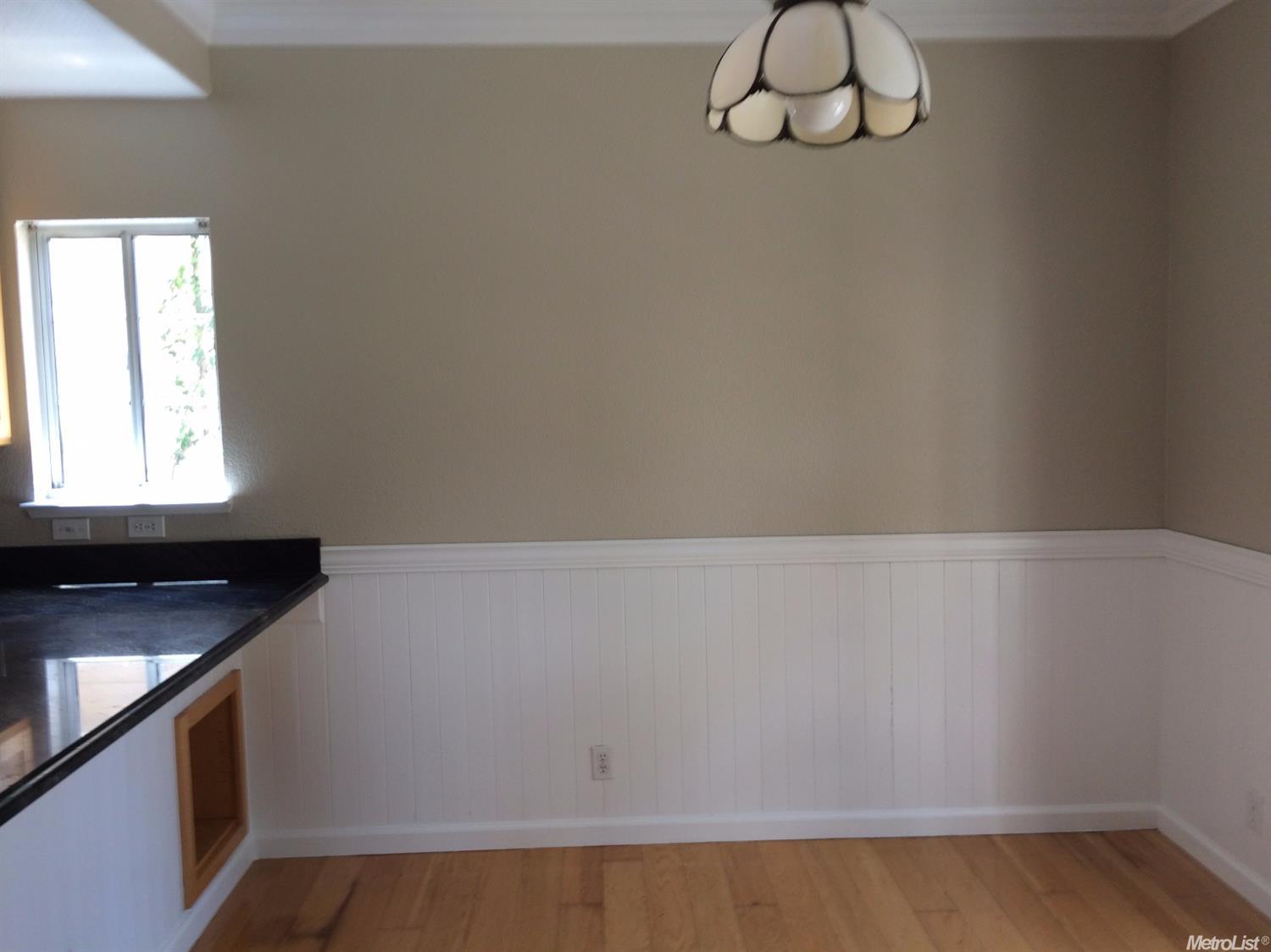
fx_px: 1064
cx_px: 636
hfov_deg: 61.7
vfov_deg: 48.2
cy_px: 476
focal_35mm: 29
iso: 32
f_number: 2.2
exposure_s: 1/40
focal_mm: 4.15
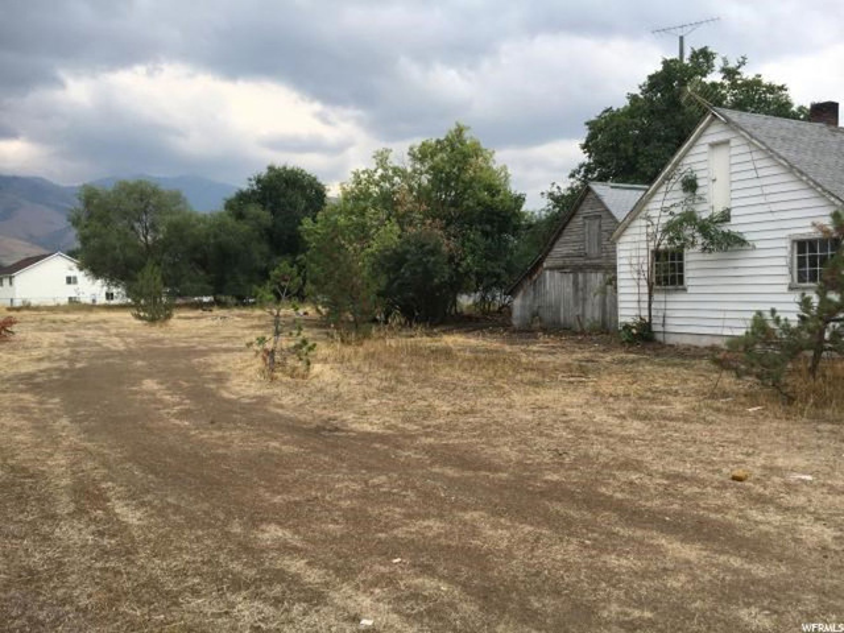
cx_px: 422
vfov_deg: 48.2
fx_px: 707
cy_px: 316
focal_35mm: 29
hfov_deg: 61.7
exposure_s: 1/855
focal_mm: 4.15
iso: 25
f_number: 2.2
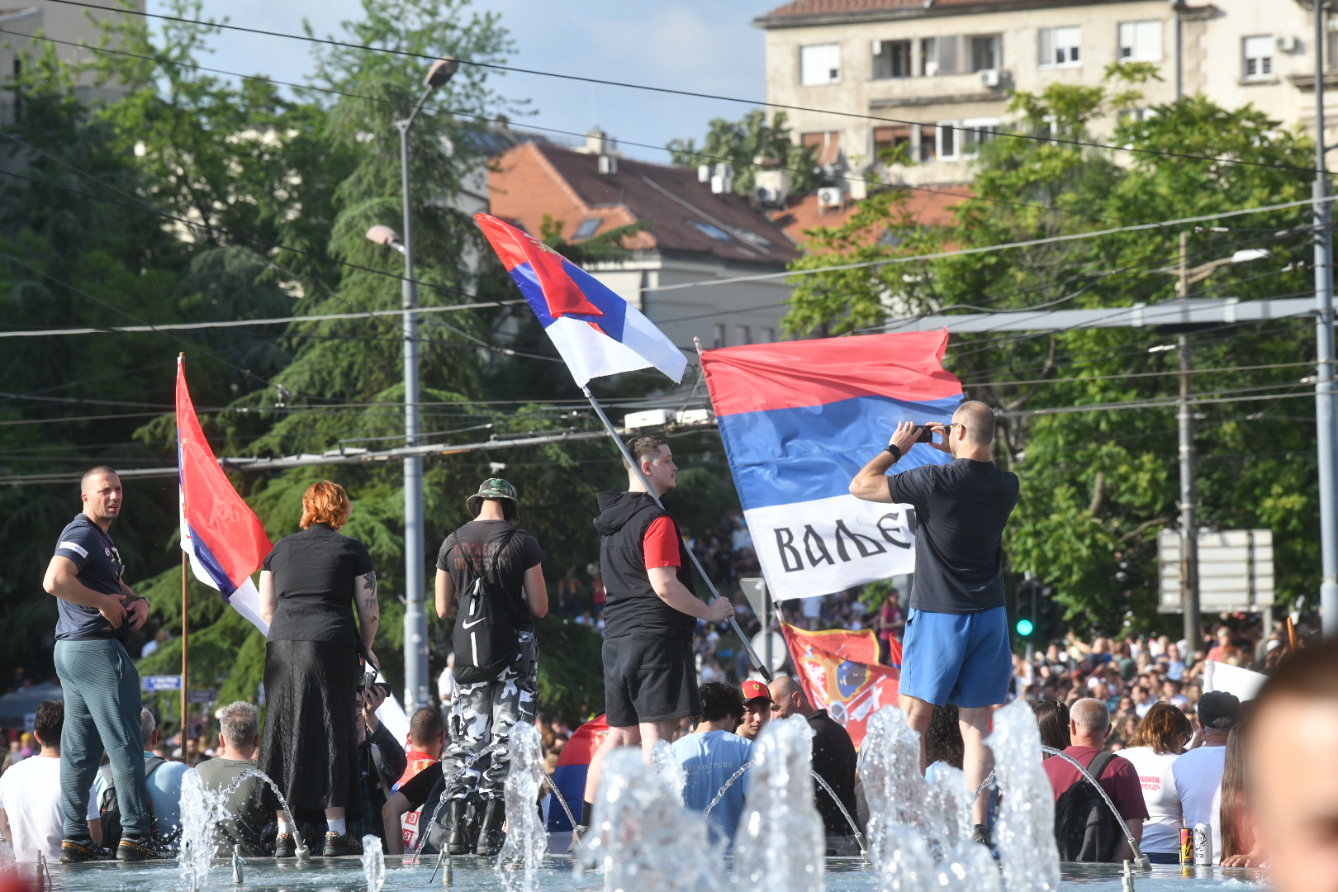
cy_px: 446
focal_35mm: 185
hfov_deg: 11.1
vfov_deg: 7.4
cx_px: 669
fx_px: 6875
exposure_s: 1/2500
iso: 800
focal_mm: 185
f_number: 6.3
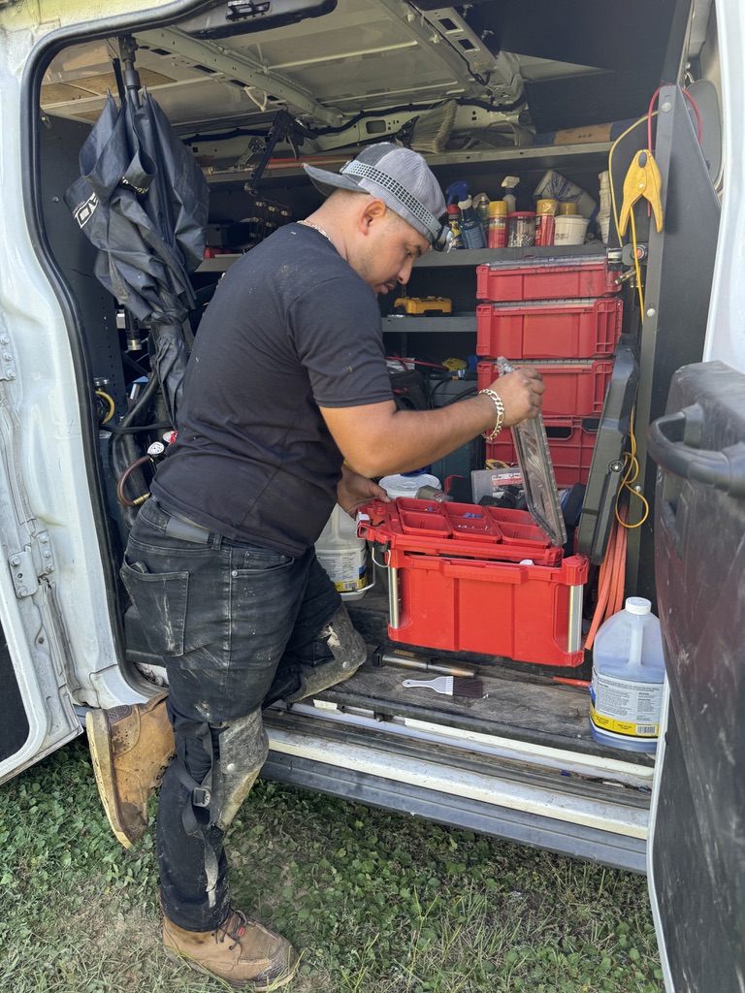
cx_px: 372
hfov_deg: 56.8
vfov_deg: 71.6
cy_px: 496
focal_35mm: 24
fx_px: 689
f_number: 1.78
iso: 64
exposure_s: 1/121
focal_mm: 6.76
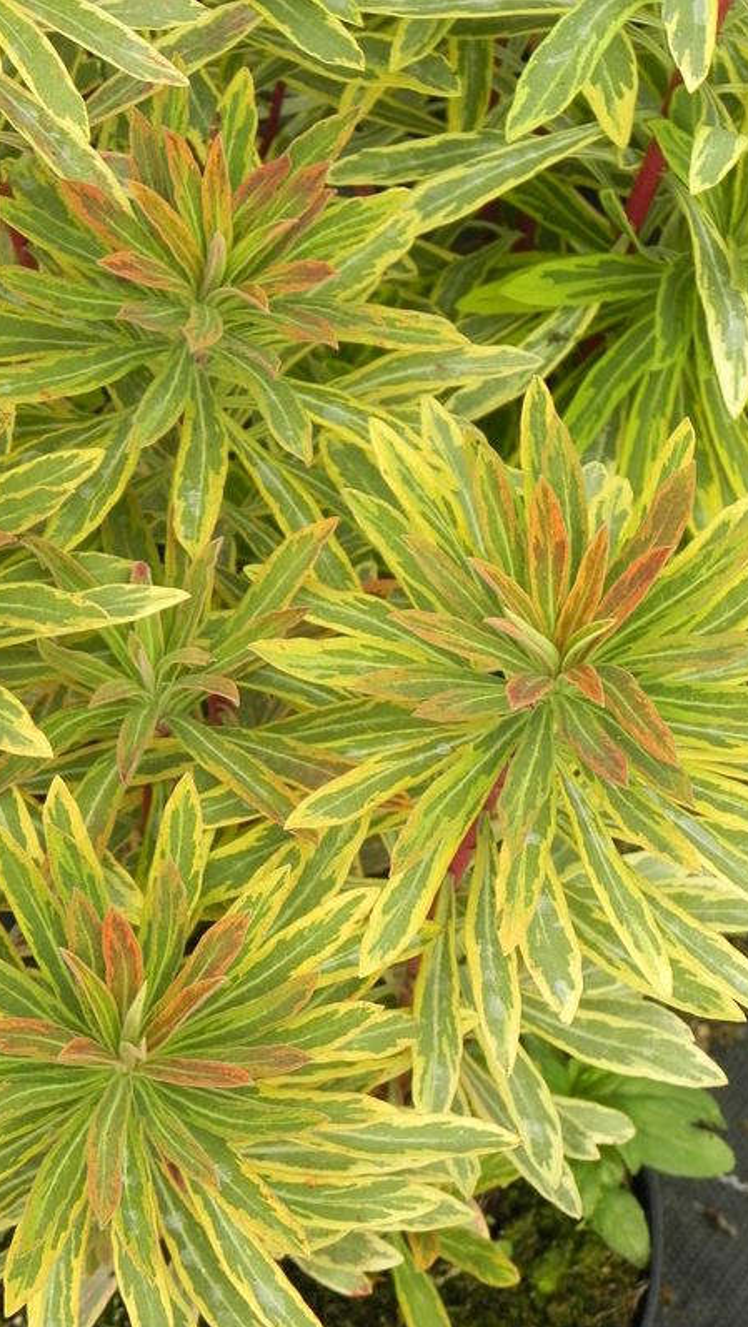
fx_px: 4966
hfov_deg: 8.6
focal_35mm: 141
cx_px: 295
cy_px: 664
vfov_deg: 15.2
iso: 160
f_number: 5
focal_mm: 23
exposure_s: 1/250
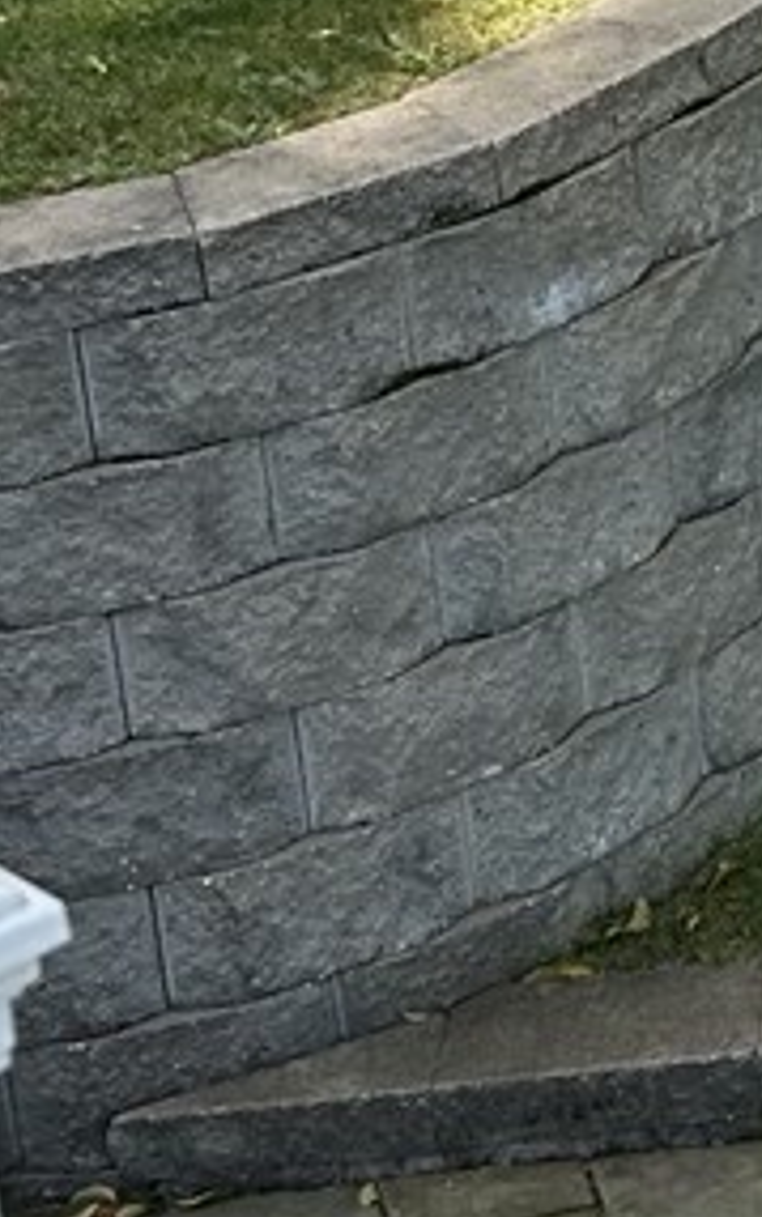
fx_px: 4913
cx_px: 1149
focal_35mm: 148
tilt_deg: -17.2
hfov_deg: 8.7
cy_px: -47
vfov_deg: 13.9
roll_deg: +5.2
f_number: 1.5
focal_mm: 5.7
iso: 50
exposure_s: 1/965
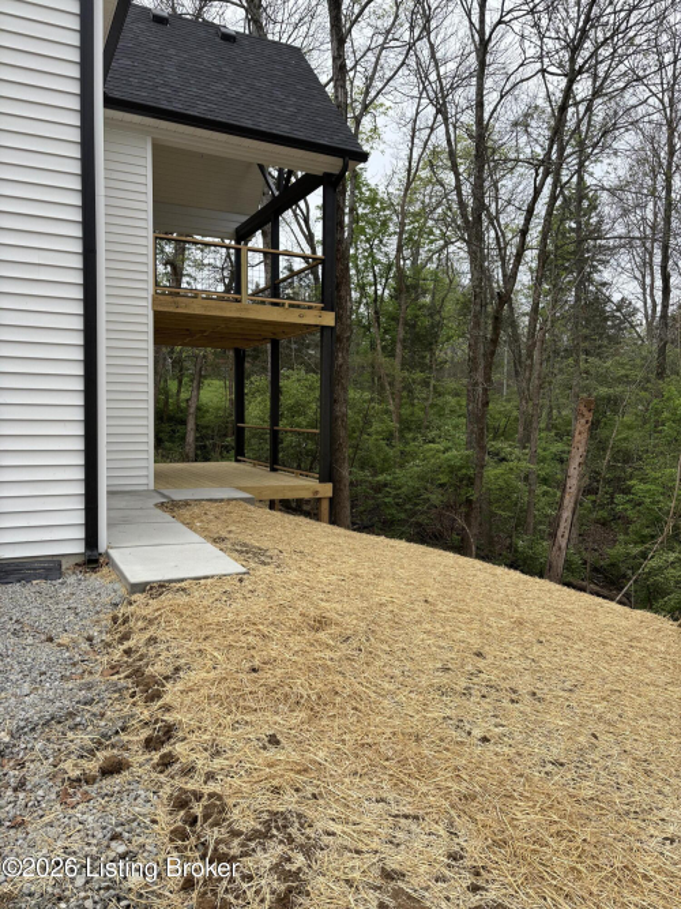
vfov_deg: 67.3
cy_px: 454
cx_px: 340
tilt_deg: -4.2
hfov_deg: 53.0
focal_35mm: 26
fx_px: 682
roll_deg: -0.9
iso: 50
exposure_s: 1/1139
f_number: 1.6
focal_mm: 5.96
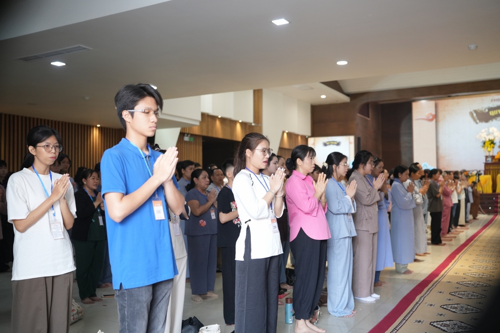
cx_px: 250
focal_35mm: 35
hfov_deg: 54.4
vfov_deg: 37.9
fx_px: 486
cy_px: 166
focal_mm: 35
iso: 2000
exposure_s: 1/320
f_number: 2.5
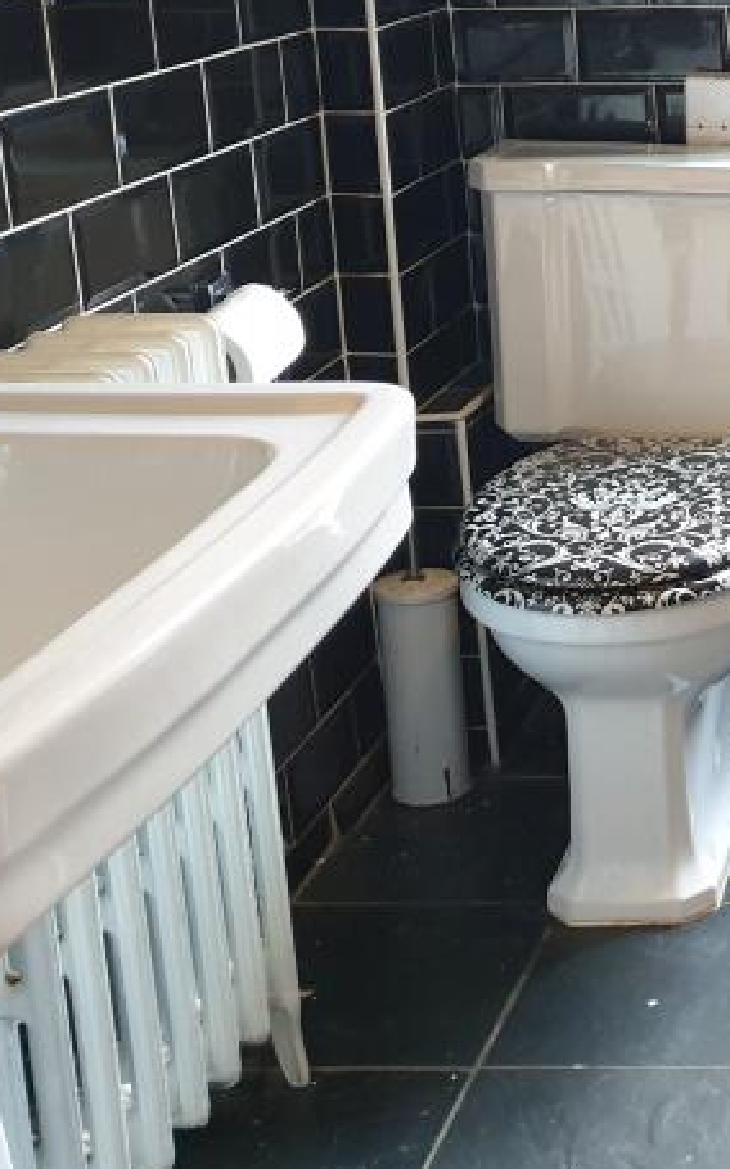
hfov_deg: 18.4
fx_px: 1975
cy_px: 342
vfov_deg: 32.6
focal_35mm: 62
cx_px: 1118
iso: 400
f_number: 1.5
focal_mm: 4.3
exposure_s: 1/50
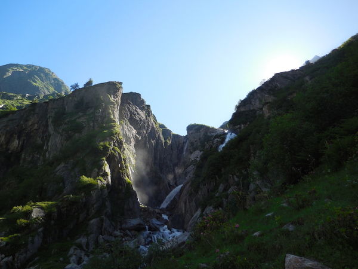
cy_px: 134
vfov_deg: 54.9
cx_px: 179
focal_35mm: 25
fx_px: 259
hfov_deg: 69.4
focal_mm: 4.5
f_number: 3.3
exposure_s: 1/640
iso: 125
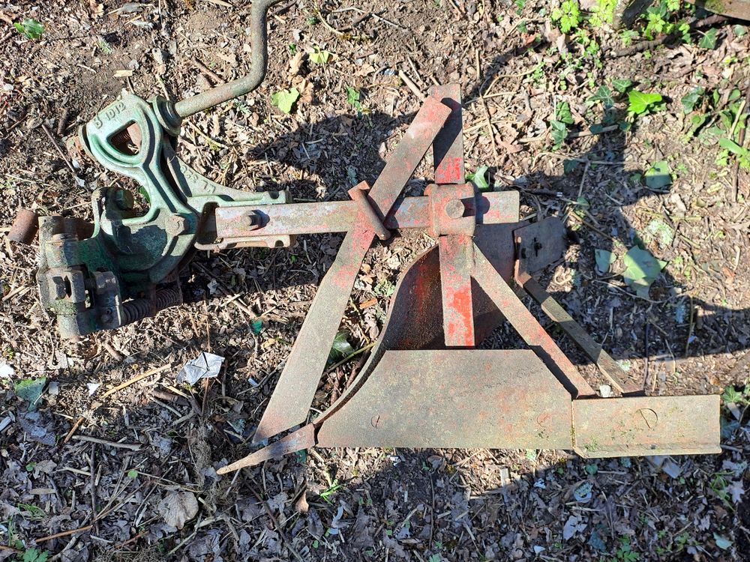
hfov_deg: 69.4
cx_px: 375
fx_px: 542
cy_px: 281
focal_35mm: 25
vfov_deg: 54.9
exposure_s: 1/237
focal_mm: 4.65
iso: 32
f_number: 1.8
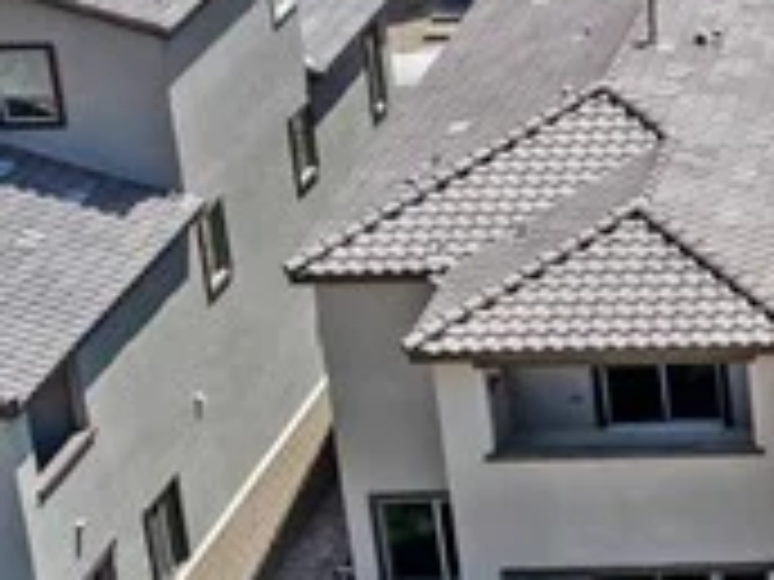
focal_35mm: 143
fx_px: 3197
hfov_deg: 12.8
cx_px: 1287
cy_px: 216
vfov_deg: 10.4
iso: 120
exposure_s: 1/200
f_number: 2.8
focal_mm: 12.29
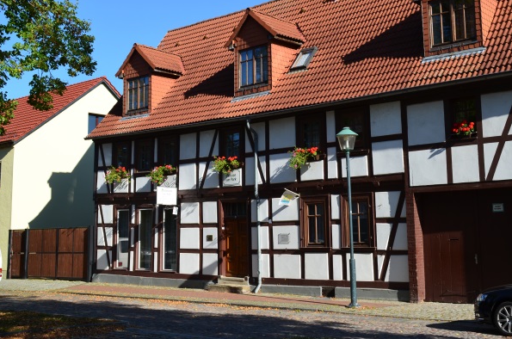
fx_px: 662
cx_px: 310
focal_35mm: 47
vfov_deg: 28.7
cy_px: 132
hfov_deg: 42.1
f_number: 10
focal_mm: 25
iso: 200
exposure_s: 1/320
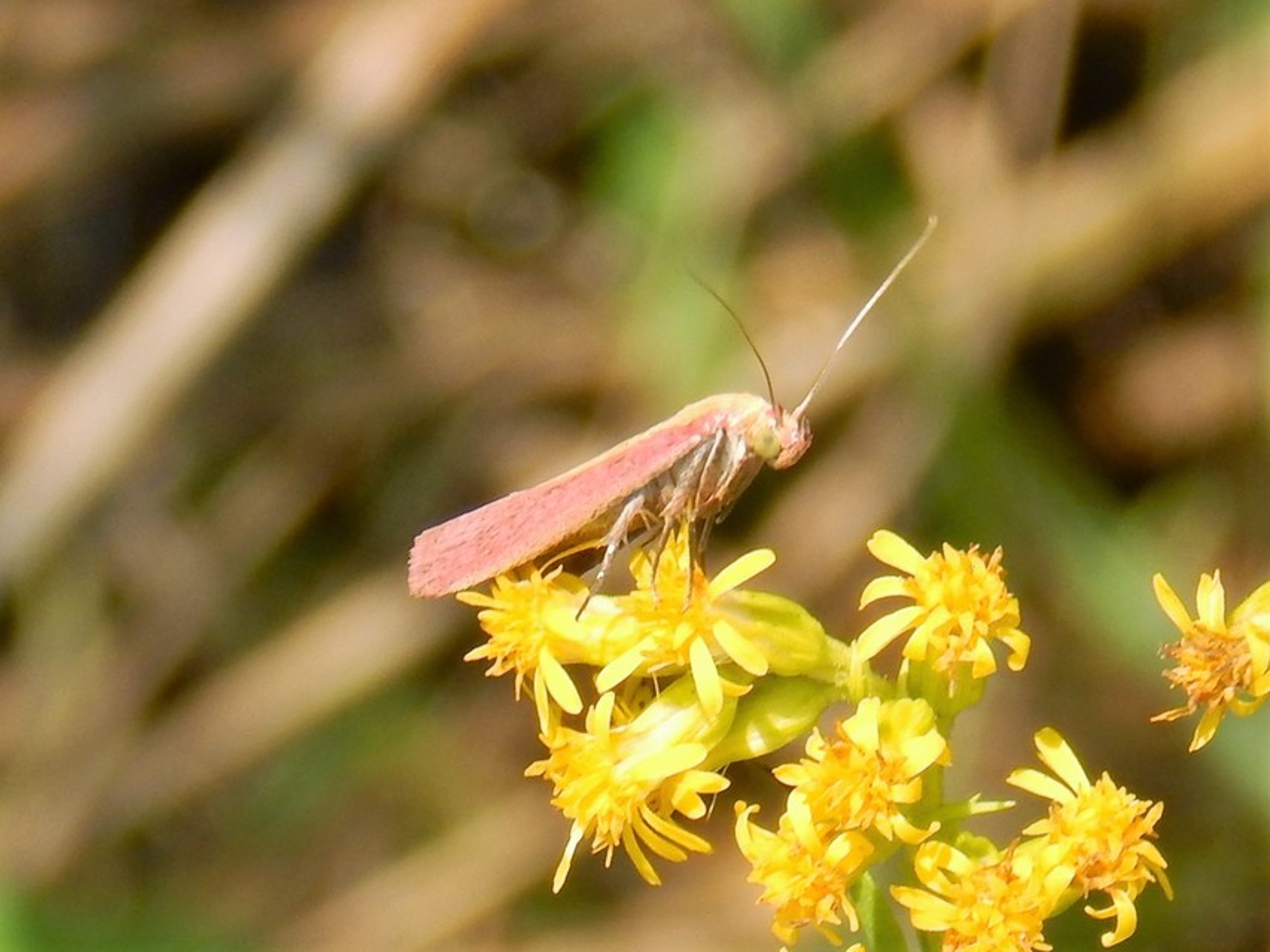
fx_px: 6678
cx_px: 635
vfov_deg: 8.2
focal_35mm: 182
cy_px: 476
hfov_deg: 10.9
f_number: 5.3
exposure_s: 1/200
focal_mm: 32.8
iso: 125
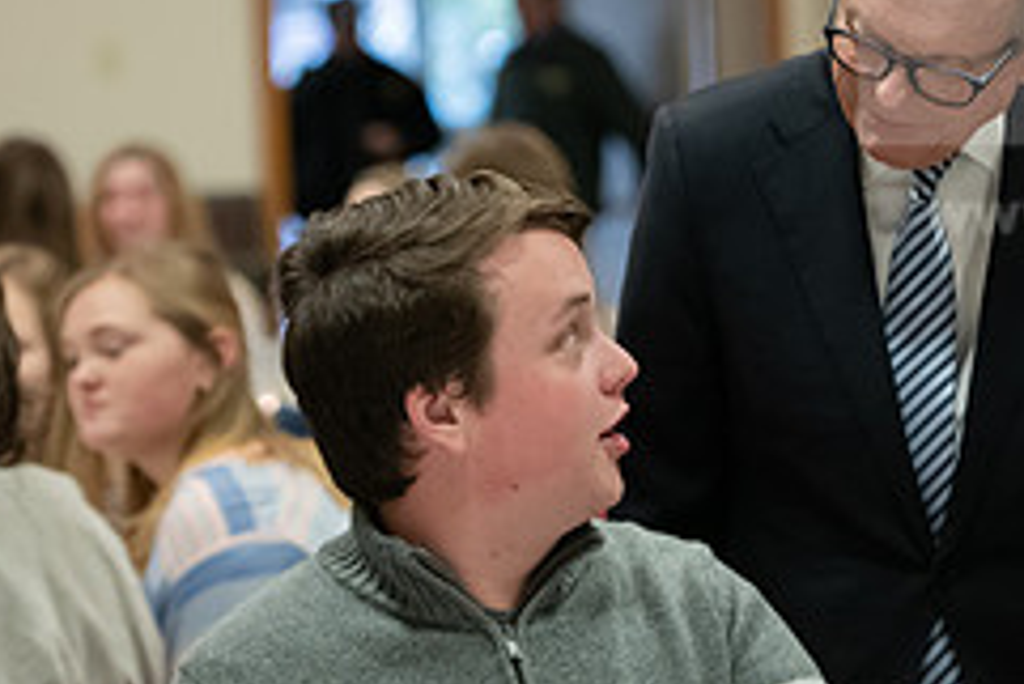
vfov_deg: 5.8
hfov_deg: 8.7
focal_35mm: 236
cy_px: 304
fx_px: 6717
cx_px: 731
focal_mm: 98
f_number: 3.5
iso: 2500
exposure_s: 1/200
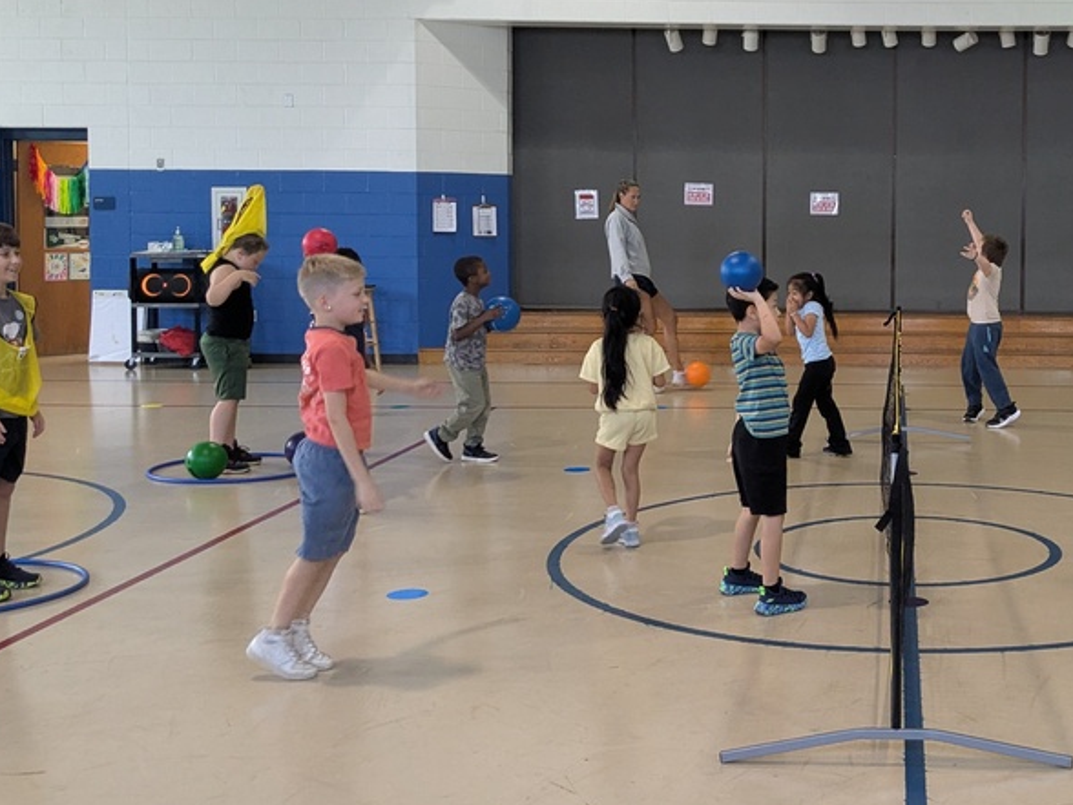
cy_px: 241
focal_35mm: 47
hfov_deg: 38.9
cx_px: 852
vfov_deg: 30.5
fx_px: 1457
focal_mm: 4.38
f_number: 1.73
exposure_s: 1/120
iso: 228
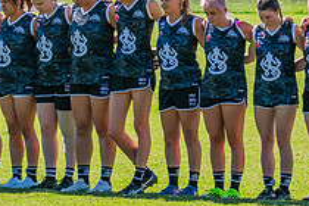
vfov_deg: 2.1
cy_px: 108
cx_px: 4
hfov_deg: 3.1
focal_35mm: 663
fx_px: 5690
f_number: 11
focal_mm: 240
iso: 800
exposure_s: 1/1250
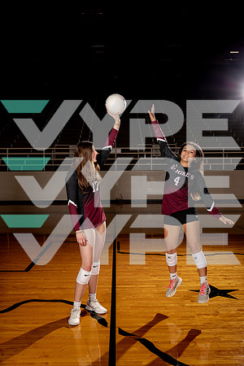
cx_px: 122
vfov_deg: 50.7
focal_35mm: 38
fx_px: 386
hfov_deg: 35.1
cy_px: 183
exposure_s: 1/250
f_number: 5.6
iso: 100
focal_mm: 38
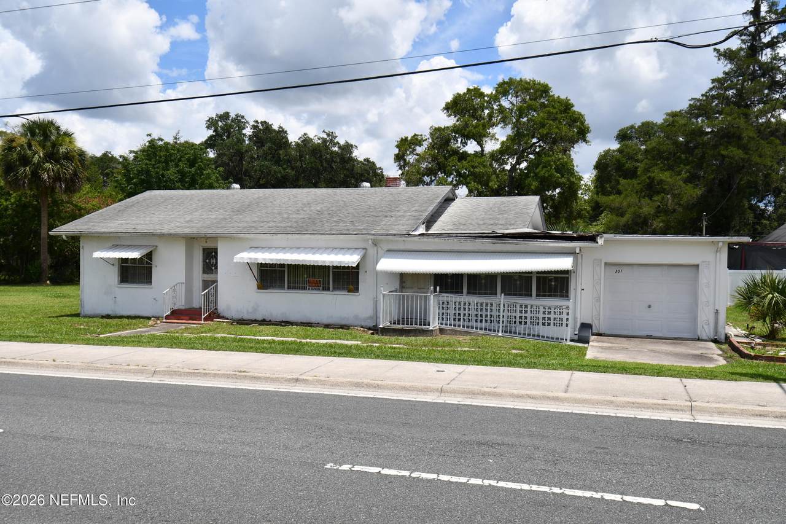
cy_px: 262
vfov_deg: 43.6
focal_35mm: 30
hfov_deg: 61.9
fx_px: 655
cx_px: 393
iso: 100
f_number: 9
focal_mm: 20
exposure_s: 1/320
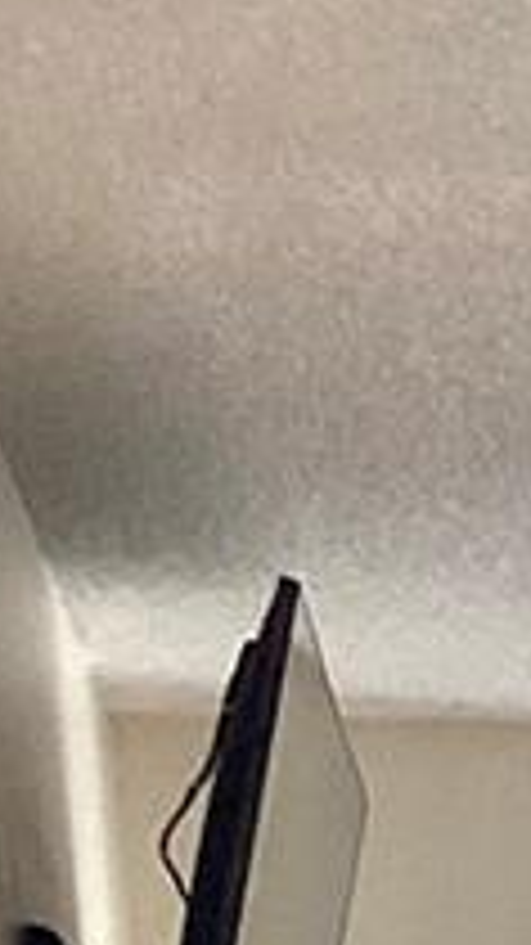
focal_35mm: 193
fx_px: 4835
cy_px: 2516
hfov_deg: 5.8
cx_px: 1737
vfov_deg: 9.5
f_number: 2.4
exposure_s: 1/60
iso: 80
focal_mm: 3.3
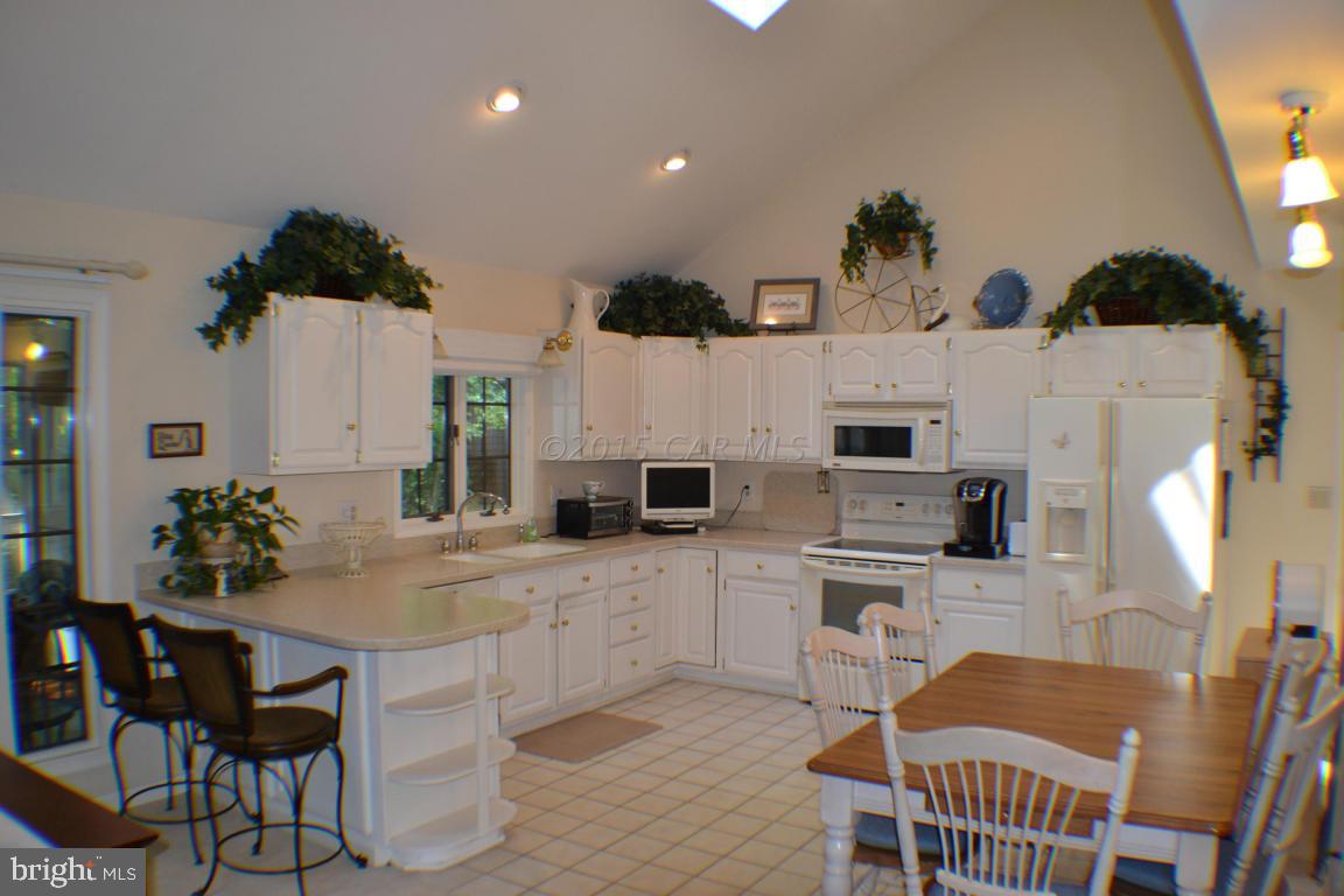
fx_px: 1232
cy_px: 448
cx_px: 672
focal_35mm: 33
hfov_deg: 57.2
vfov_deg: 40.0
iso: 500
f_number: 4
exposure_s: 1/60
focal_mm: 22
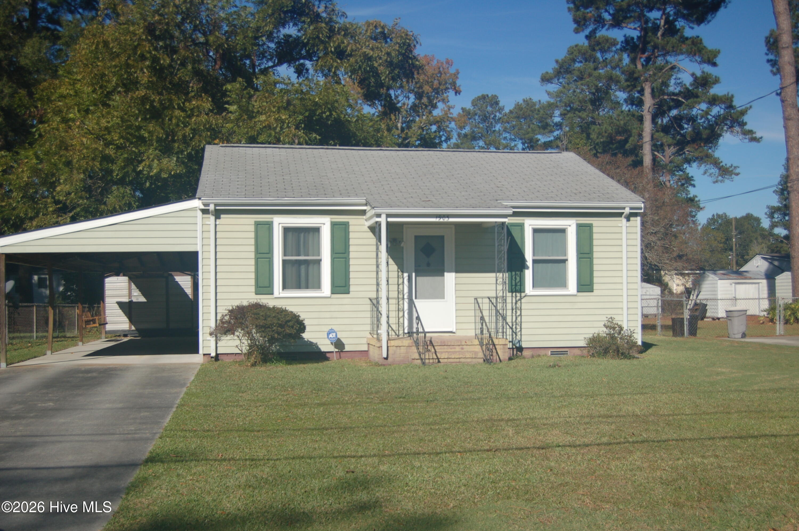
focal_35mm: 57
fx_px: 1264
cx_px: 400
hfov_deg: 35.1
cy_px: 266
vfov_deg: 23.7
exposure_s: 1/1600
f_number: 5
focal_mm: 38
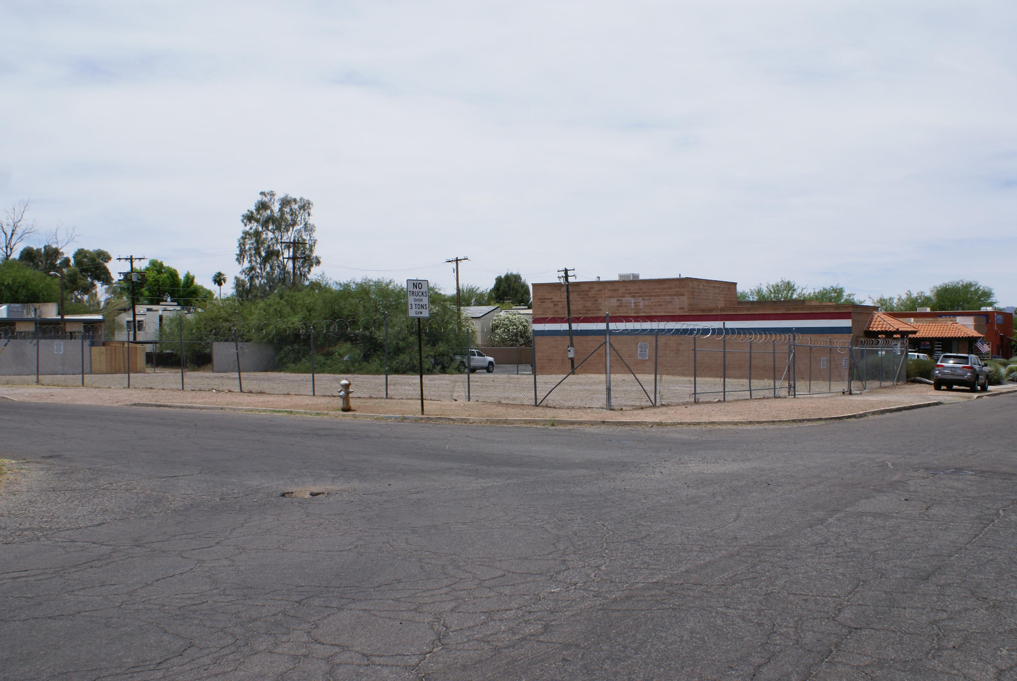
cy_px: 348
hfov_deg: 54.4
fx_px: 990
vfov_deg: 37.9
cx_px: 528
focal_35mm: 35
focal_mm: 22
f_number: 10
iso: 100
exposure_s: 1/400
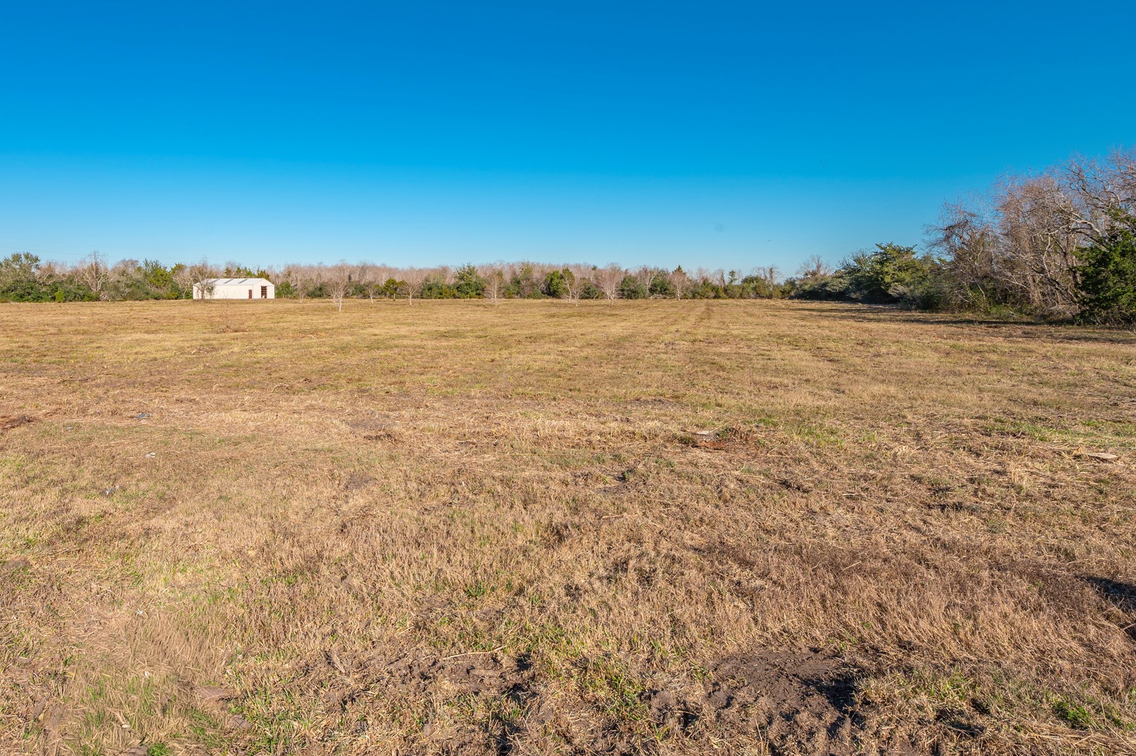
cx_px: 469
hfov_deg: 86.1
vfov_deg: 63.6
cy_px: 282
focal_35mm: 19
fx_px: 599
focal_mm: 15
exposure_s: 1/200
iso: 100
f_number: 11
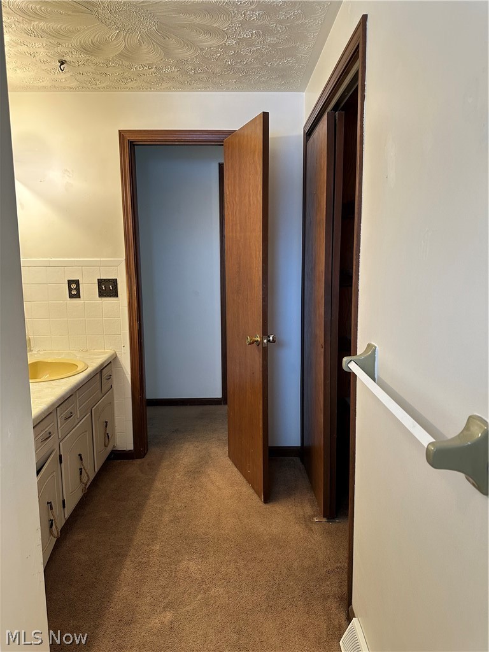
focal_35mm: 24
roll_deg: -0.5
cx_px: 244
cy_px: 326
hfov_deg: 56.8
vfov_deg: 71.6
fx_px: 452
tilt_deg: -7.6
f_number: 1.78
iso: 200
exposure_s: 1/120
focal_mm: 6.86
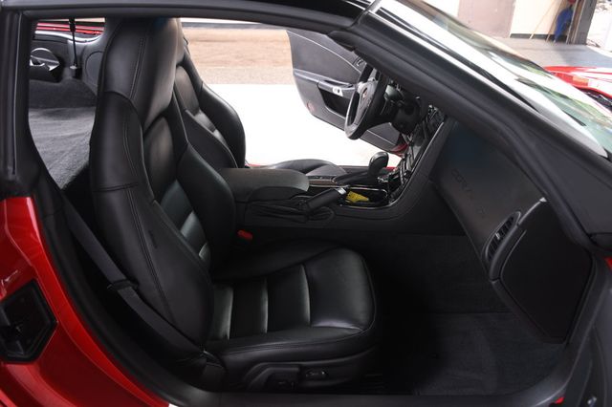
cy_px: 204
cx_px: 306
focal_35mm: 30
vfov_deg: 43.6
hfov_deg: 62.0
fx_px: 510
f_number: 3.5
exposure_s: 1/160
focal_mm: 20
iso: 100
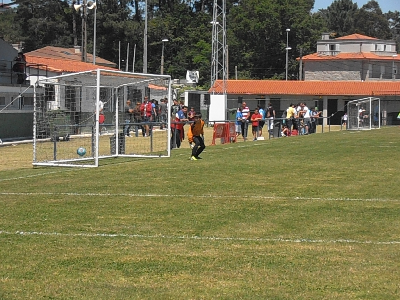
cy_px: 150
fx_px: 1595
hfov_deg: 14.3
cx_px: 200
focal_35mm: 138
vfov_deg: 10.7
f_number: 15
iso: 400
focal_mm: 24.39
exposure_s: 1/320
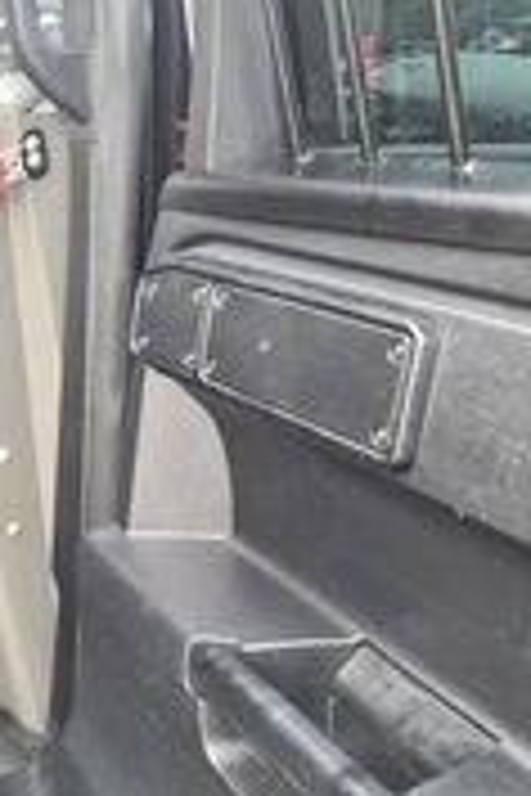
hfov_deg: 22.1
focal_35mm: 54
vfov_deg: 36.7
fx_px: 1195
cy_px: 490
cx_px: -189
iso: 200
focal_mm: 5.4
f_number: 1.8
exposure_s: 1/120
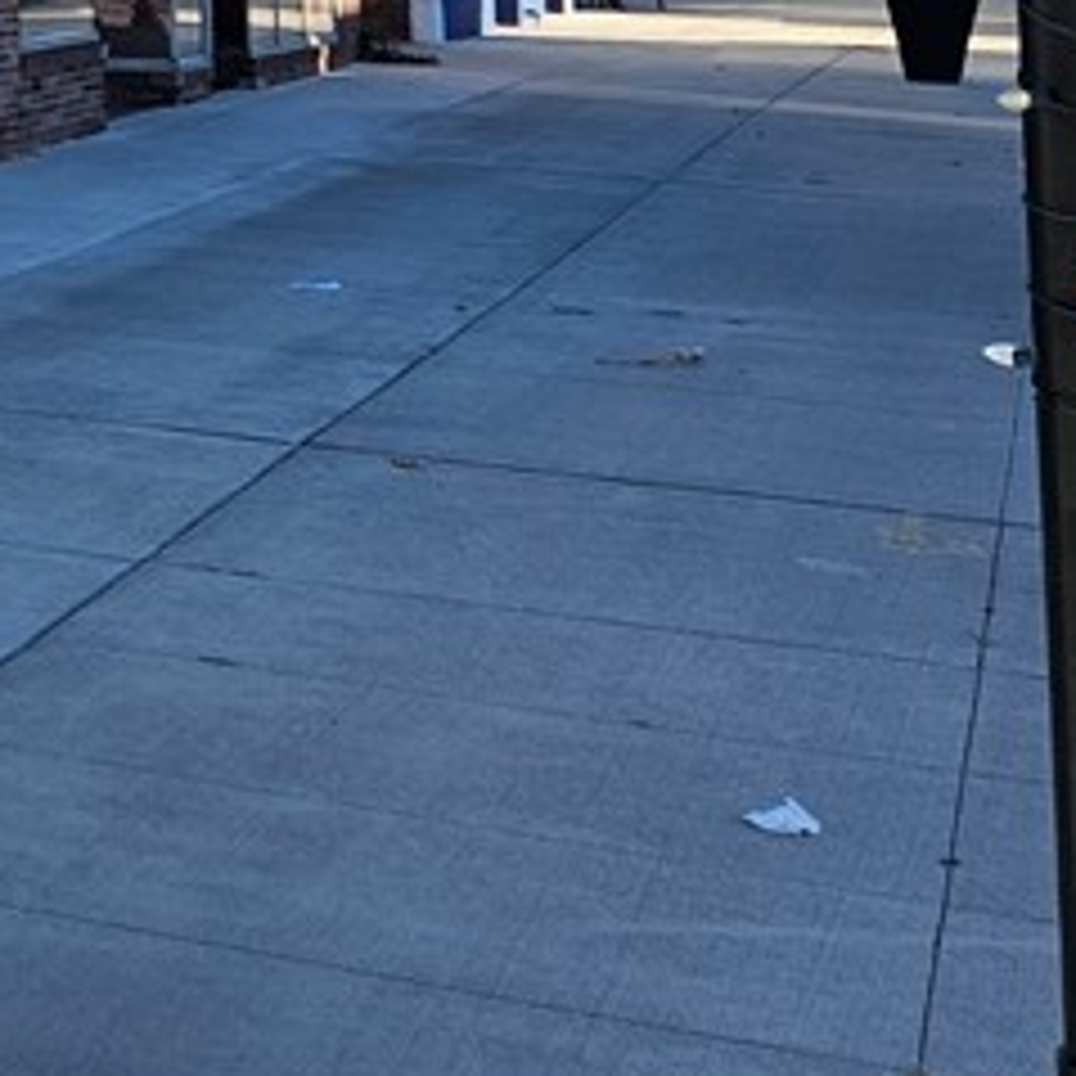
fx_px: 3060
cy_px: -374
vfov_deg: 18.4
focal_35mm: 87
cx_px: -666
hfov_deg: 17.4
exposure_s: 1/1087
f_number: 1.8
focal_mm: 5.4
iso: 50
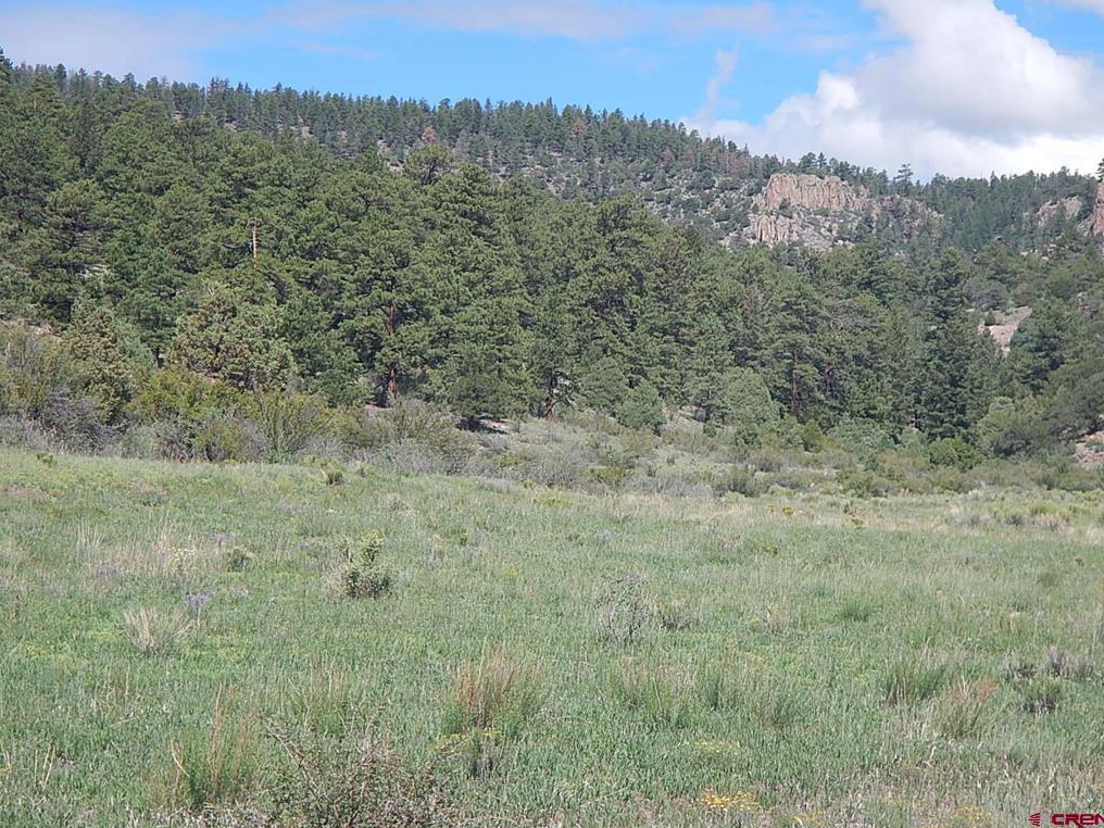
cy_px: 412
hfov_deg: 15.3
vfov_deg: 11.5
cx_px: 554
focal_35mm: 129
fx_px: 4114
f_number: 4.7
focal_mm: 22.9
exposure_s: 1/500
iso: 125
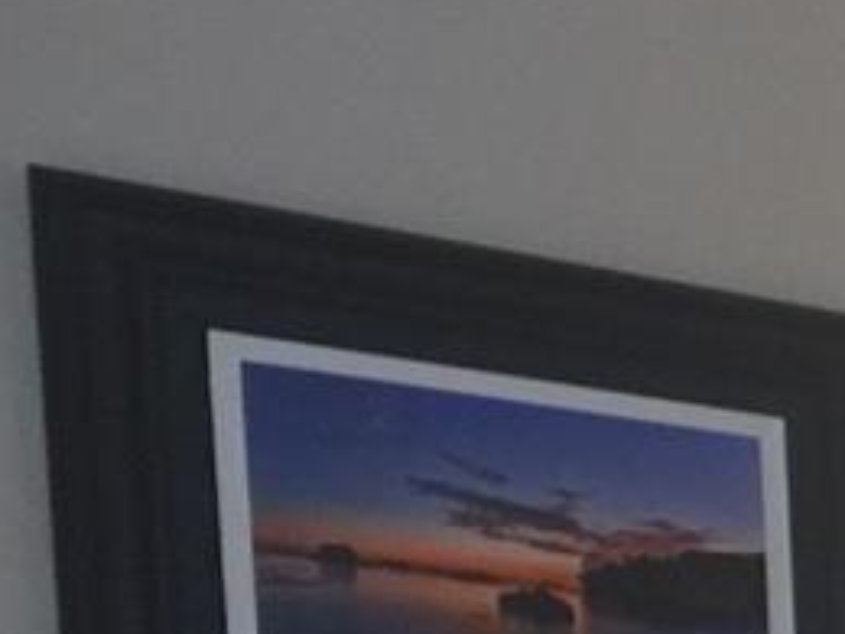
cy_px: 1470
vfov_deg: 8.2
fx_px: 4077
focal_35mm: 167
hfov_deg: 9.8
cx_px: 2301
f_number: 2.2
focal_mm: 4.15
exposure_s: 1/15
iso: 64
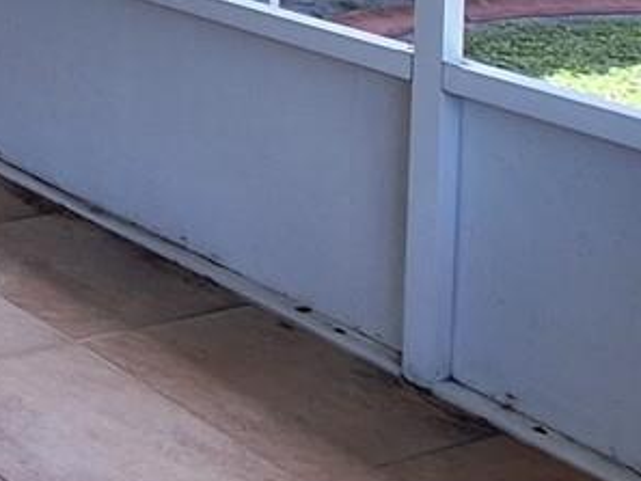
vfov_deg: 18.1
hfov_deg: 18.0
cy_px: -296
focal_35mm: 70
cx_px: -669
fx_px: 1297
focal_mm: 1.74
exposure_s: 1/120
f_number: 2.2
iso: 64
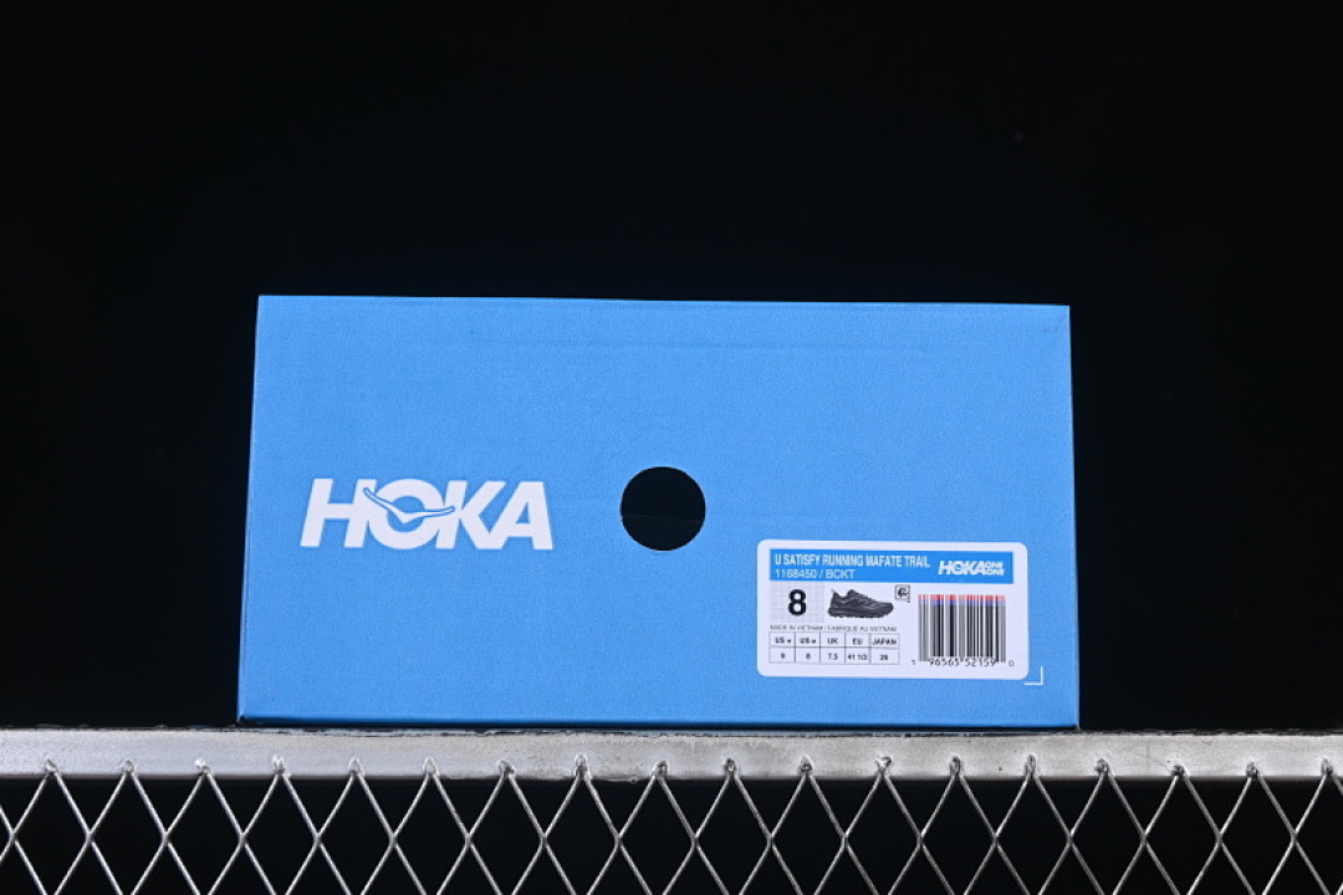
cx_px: 672
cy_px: 448
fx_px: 2798
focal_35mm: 75
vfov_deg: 18.2
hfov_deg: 27.0
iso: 160
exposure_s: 1/60
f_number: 8
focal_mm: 50
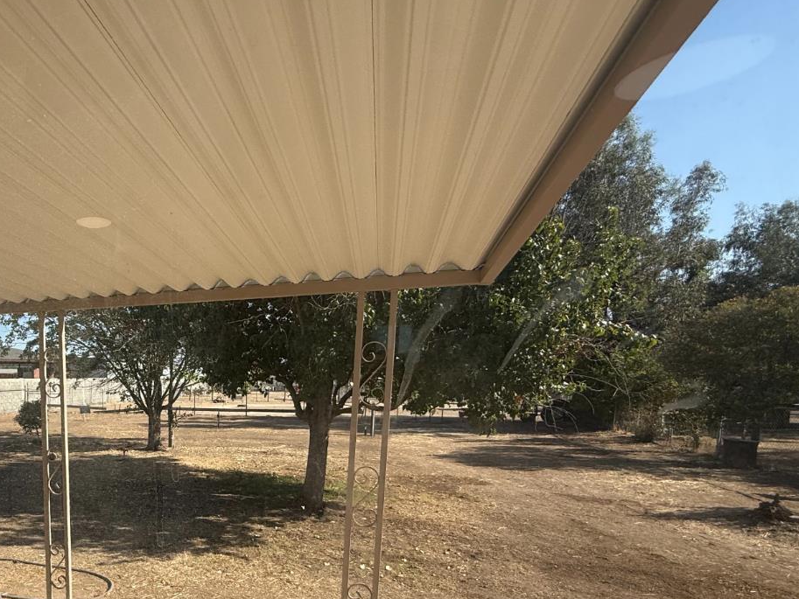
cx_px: 172
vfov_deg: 56.3
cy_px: 440
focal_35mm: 23
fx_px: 531
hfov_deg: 67.7
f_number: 2.2
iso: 50
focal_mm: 2.22
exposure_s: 1/1235
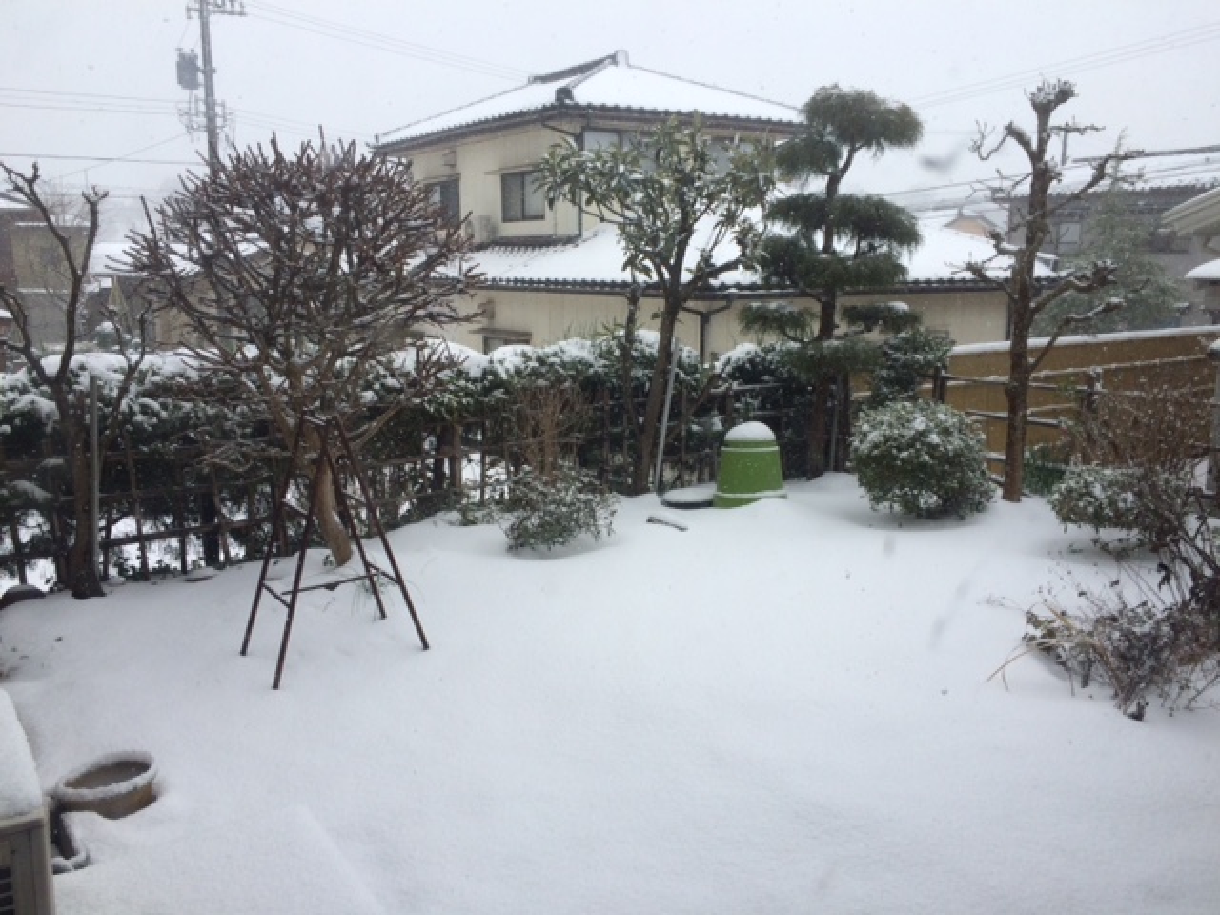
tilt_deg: -11.8
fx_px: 1022
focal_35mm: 29
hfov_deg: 61.7
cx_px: 610
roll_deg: +0.3
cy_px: 458
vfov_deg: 48.2
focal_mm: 4.15
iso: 32
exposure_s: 1/760
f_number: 2.2
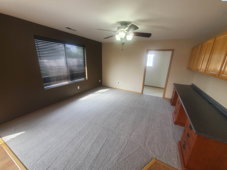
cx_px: 114
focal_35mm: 13
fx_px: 85
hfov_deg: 106.2
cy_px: 85
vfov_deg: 89.9
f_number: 2.2
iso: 125
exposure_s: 1/60
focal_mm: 1.8
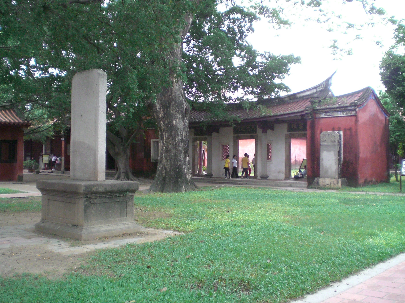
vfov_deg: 37.7
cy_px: 152
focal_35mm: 38
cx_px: 202
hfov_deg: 49.0
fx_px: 445
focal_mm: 6.3
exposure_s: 1/125
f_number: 3.1
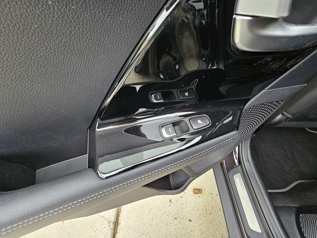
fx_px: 119
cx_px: 158
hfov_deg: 106.2
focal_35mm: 13
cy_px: 119
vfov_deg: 89.9
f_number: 2.2
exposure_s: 1/30
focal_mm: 2.2
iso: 320
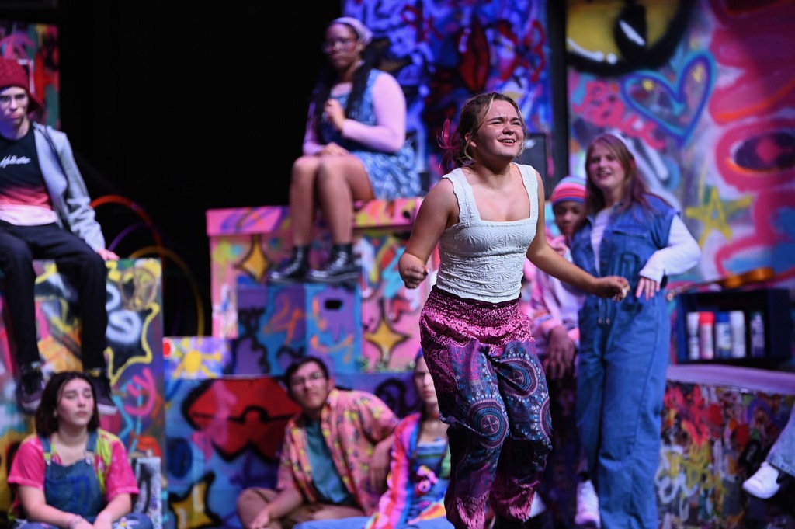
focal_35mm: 180
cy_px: 264
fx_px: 3972
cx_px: 398
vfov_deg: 7.6
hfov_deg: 11.4
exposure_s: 1/500
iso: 1600
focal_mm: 180
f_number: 2.8
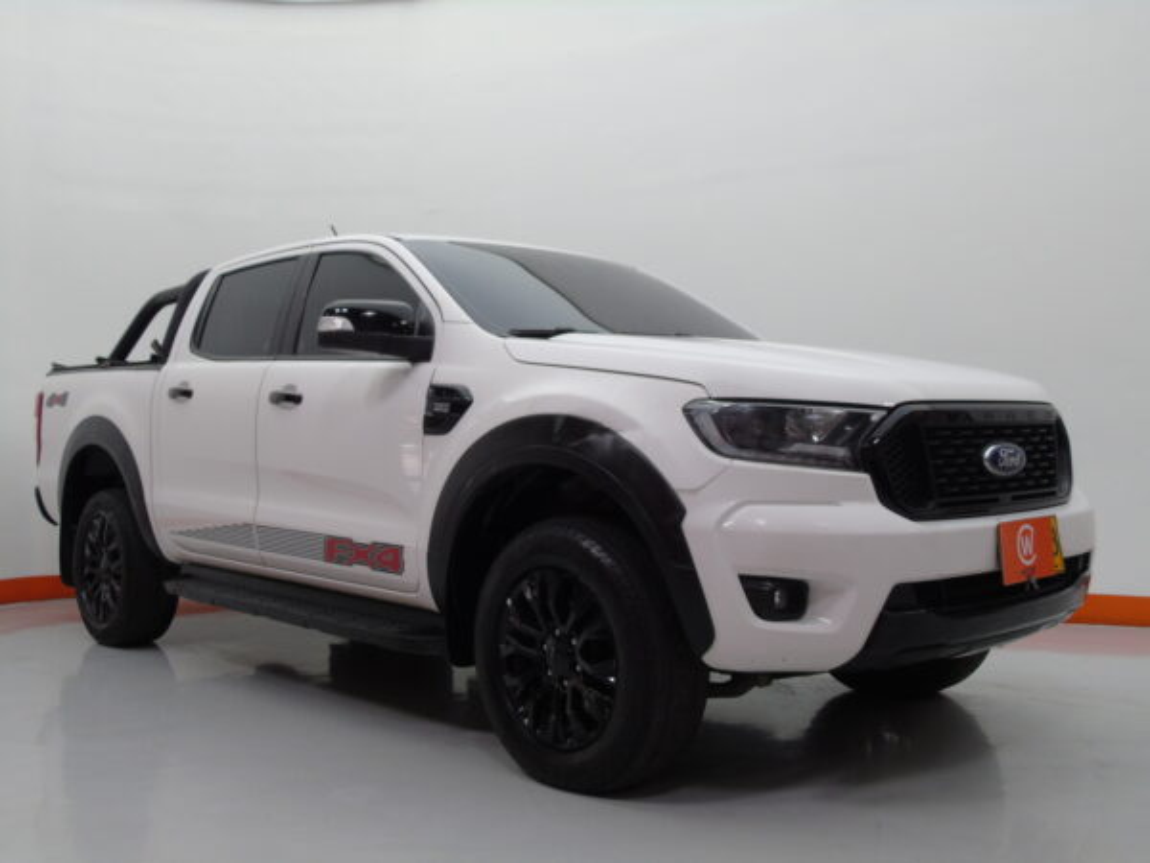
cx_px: 575
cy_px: 432
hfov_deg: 54.0
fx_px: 1130
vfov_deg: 41.8
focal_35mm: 34
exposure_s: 1/30
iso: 80
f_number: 3.8
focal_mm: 6.1
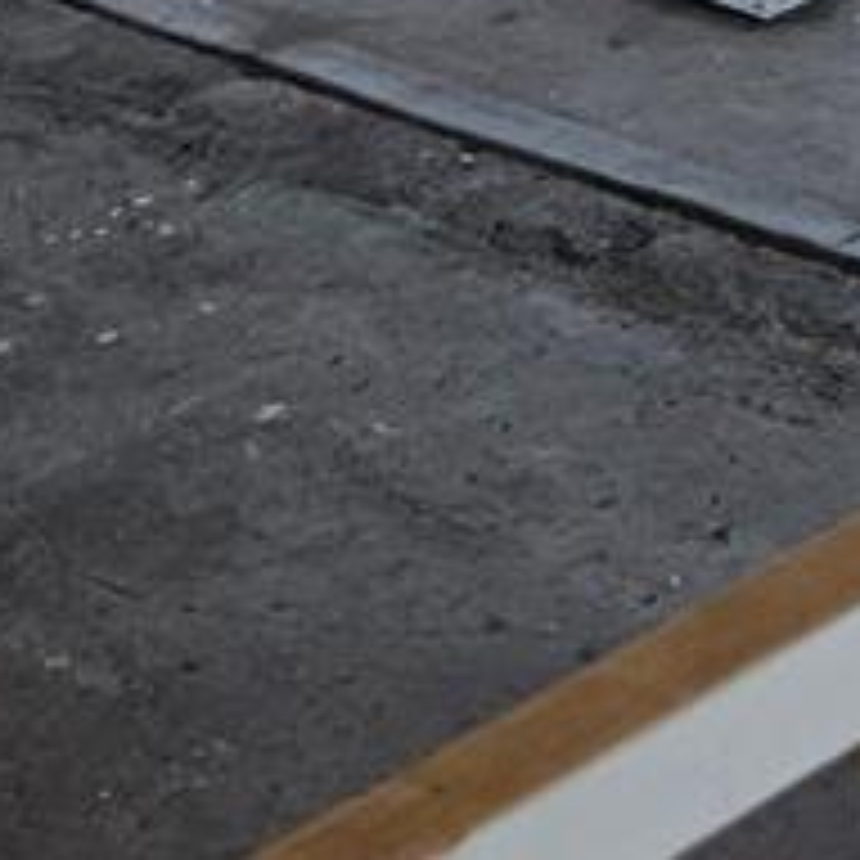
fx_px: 4497
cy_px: -441
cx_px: 1821
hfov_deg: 10.0
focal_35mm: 160
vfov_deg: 10.5
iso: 40
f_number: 1.8
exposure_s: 1/1238
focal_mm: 5.4
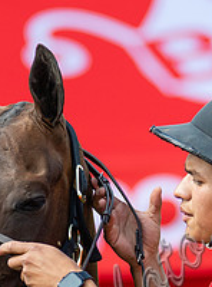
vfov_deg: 1.3
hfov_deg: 1.0
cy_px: 301
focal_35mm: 1479
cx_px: 229
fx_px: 12182
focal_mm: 300
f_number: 2.8
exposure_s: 1/1600
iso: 250
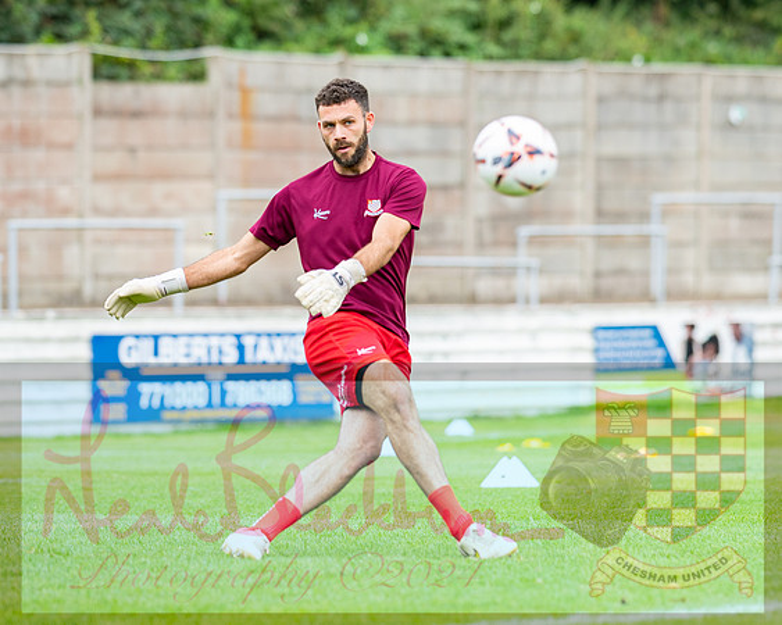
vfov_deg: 5.7
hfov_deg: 7.1
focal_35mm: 274
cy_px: 306
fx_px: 6329
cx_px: 413
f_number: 2.1
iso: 220
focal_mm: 135
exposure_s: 1/1200
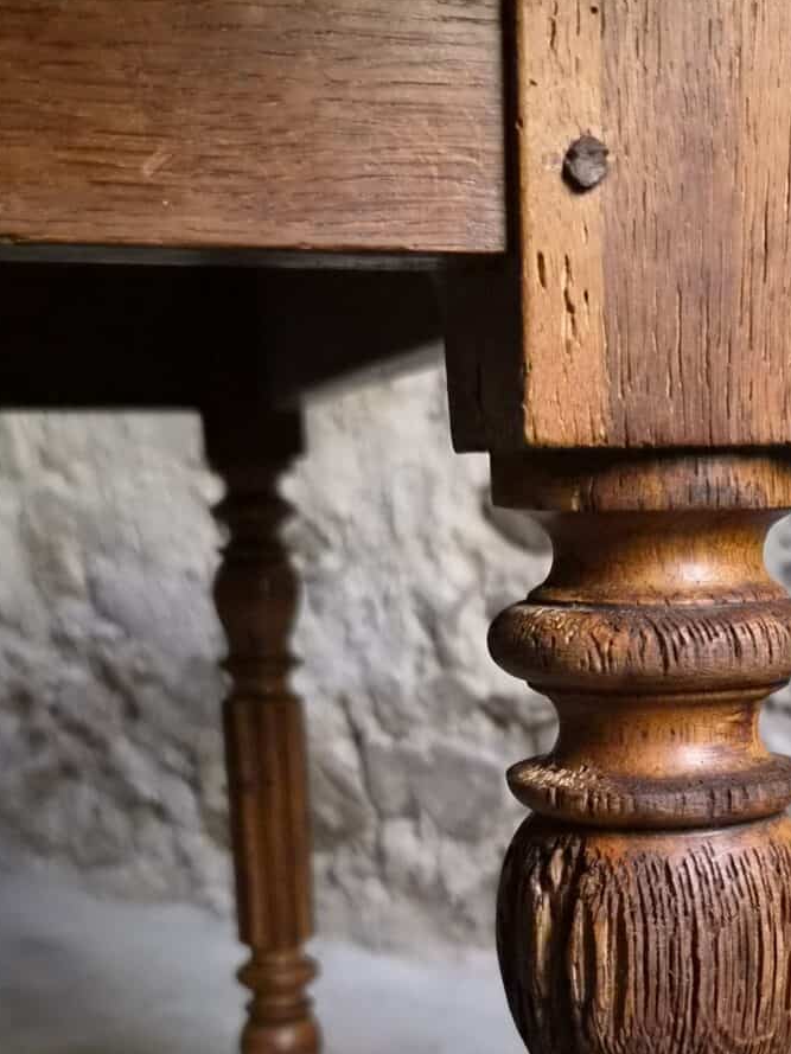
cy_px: 790
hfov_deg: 27.1
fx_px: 1614
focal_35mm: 53
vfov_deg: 35.4
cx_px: 618
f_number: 1.8
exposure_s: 1/100
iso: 2000
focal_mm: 5.4
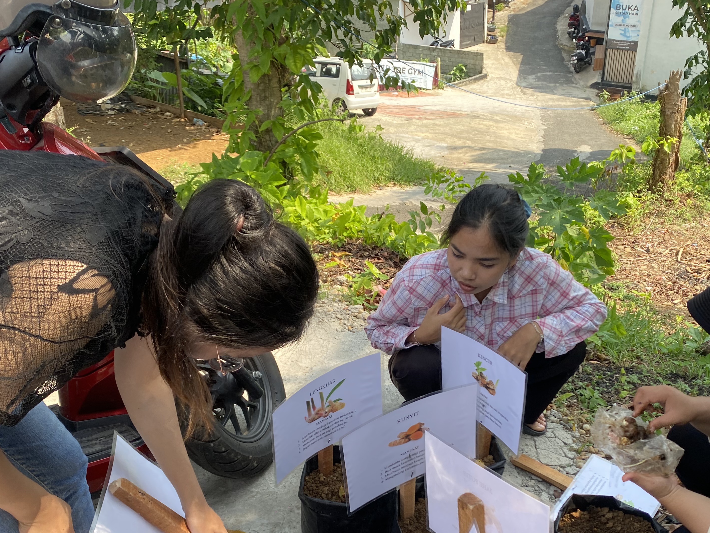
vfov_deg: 38.0
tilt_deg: -33.9
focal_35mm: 37
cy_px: 377
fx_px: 759
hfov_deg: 49.8
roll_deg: +1.2
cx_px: 424
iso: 32
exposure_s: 1/546
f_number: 1.8
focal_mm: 4.25
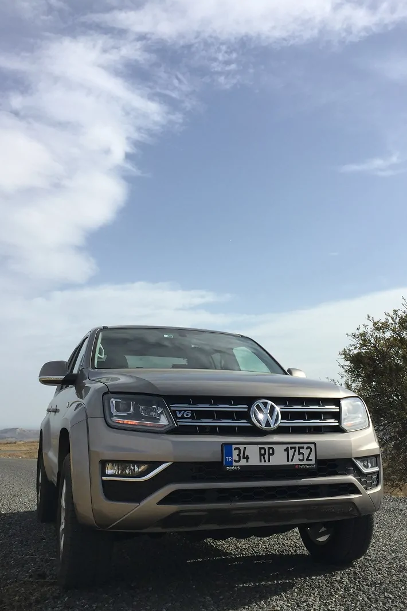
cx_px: 240
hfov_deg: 38.8
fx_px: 577
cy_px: 339
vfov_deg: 55.7
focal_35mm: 34
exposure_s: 1/2825
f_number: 2.2
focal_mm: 4.15
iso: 32
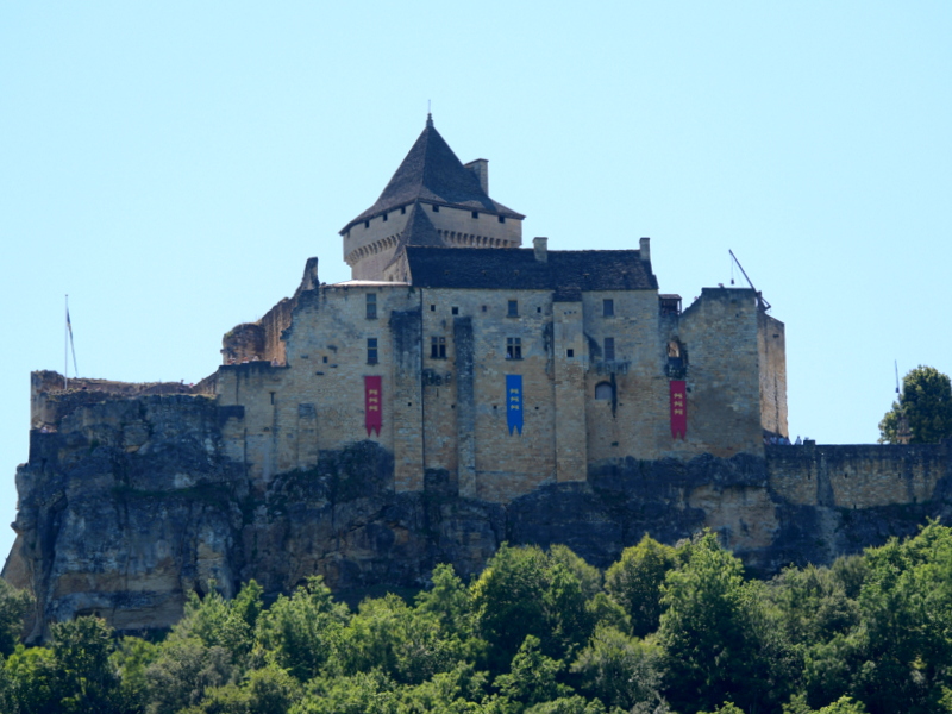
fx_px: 5500
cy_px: 357
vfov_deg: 7.4
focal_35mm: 200
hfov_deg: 9.9
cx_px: 476
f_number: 5
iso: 200
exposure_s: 1/800
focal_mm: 100
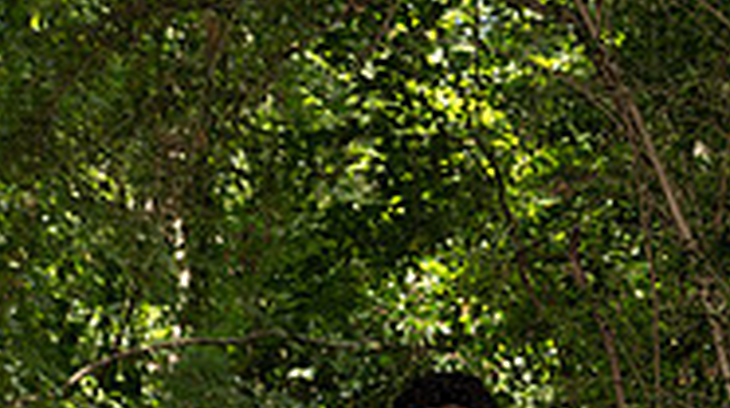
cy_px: 843
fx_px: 2455
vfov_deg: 8.9
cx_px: 436
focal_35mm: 127
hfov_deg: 16.9
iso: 800
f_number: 8
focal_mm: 50
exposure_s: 1/250
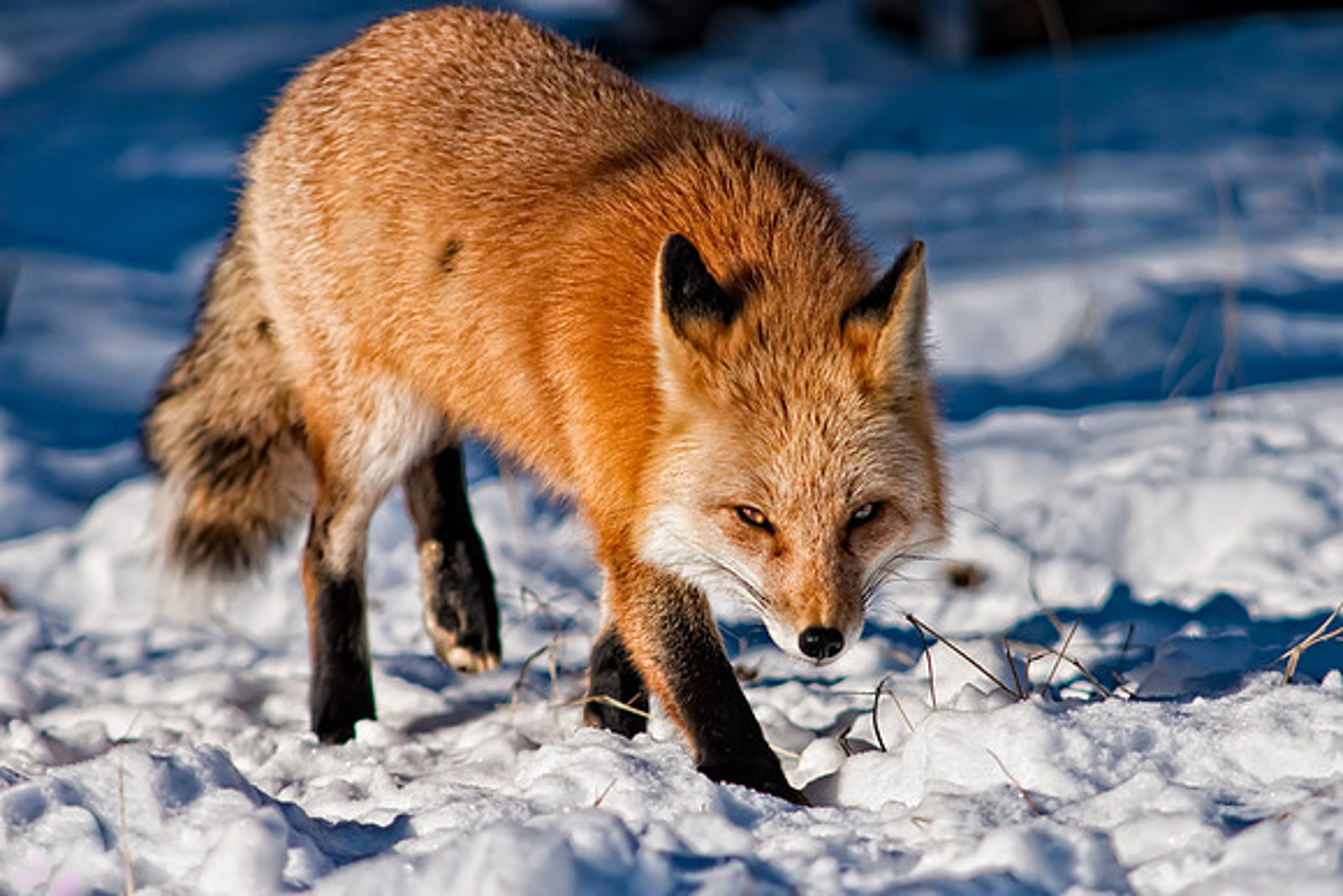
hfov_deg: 4.6
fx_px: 16791
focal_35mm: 450
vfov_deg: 3.1
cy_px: 448
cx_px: 672
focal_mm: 300
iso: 320
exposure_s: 1/1250
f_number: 3.5
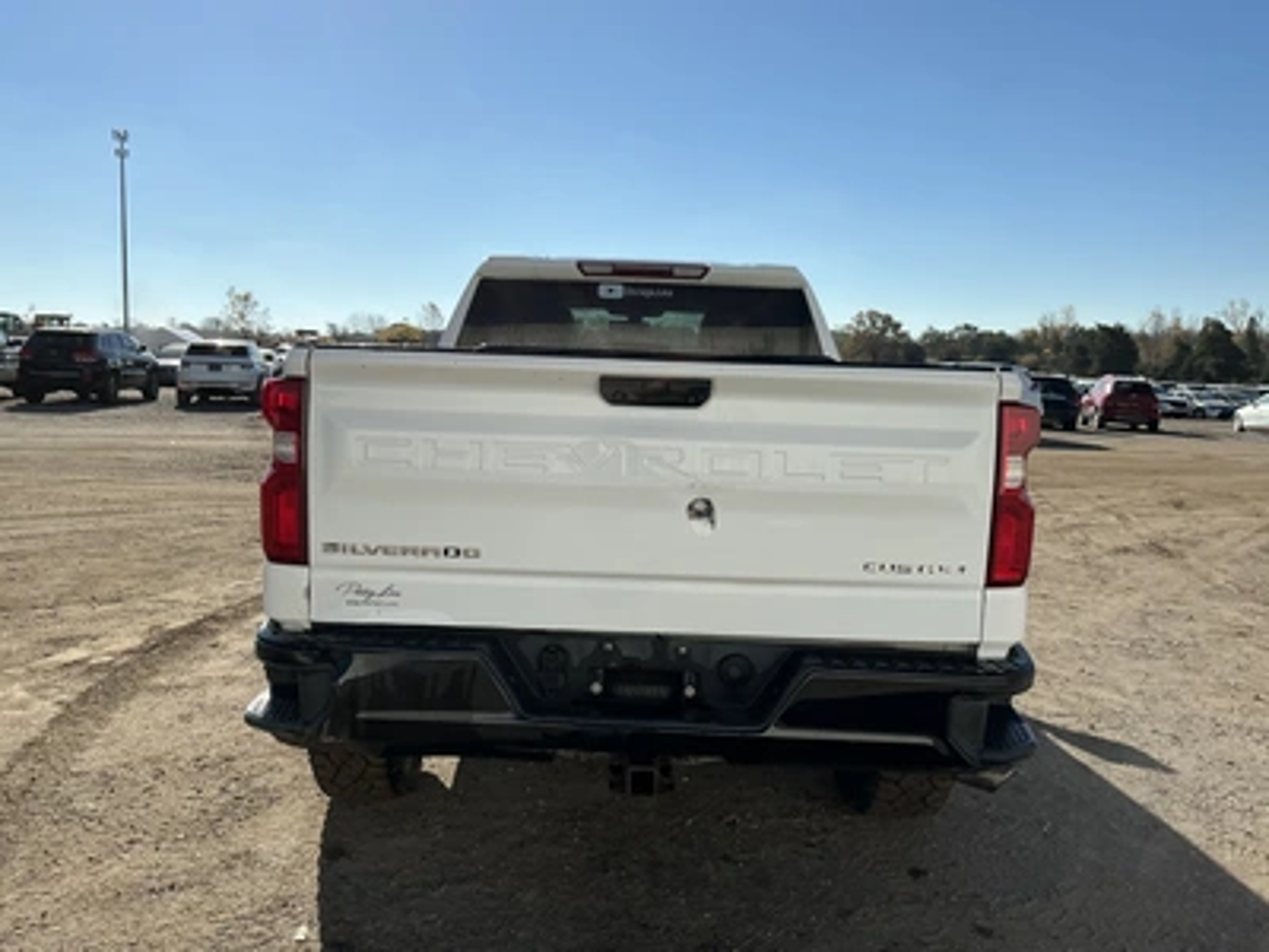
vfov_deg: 49.7
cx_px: 634
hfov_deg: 63.4
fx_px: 1026
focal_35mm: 28
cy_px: 476
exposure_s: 1/3322
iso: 25
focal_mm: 3
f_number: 1.8
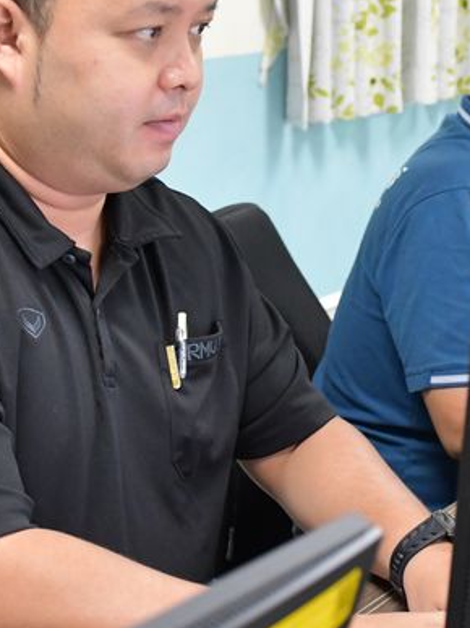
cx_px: 405
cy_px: 226
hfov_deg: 17.4
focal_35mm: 84
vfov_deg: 23.2
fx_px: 1522
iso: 3200
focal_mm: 22
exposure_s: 1/100
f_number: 3.5
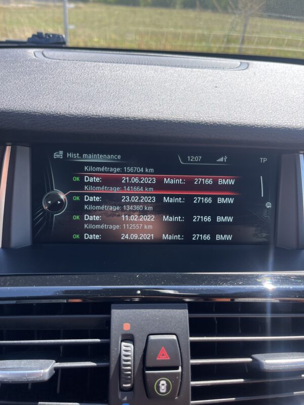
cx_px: 152
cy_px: 202
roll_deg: -6.5
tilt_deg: -35.3
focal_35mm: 26
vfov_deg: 67.3
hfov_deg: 53.1
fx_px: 304
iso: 50
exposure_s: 1/432
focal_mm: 5.1
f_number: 1.6
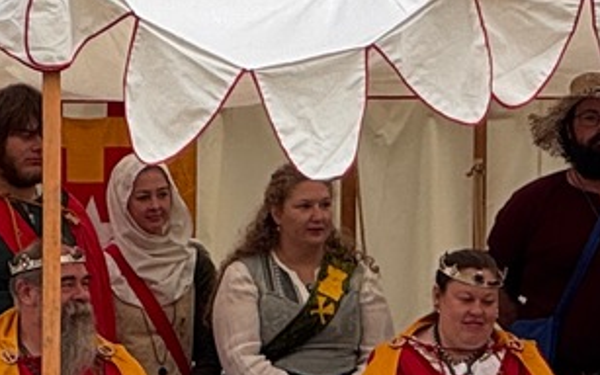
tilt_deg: -2.7
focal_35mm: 429
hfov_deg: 4.9
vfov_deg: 3.1
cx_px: 871
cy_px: 455
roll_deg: -1.5
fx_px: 7016
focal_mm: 9
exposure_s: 1/270
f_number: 2.8
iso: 25
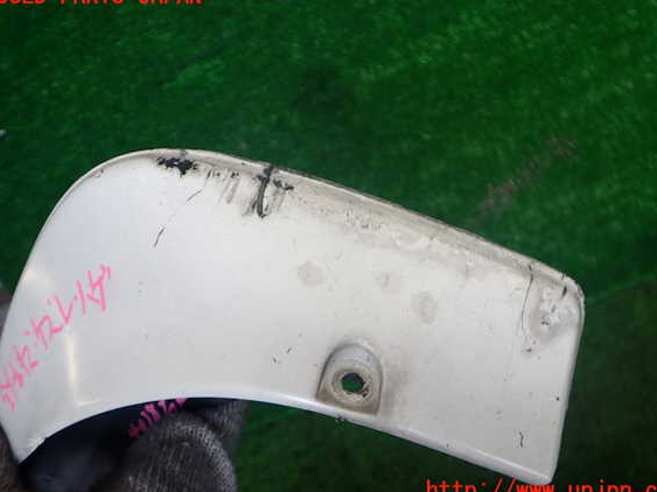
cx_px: 340
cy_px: 244
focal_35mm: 32
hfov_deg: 56.8
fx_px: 607
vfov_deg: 44.1
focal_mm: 5.4
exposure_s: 1/125
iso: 100
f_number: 2.3
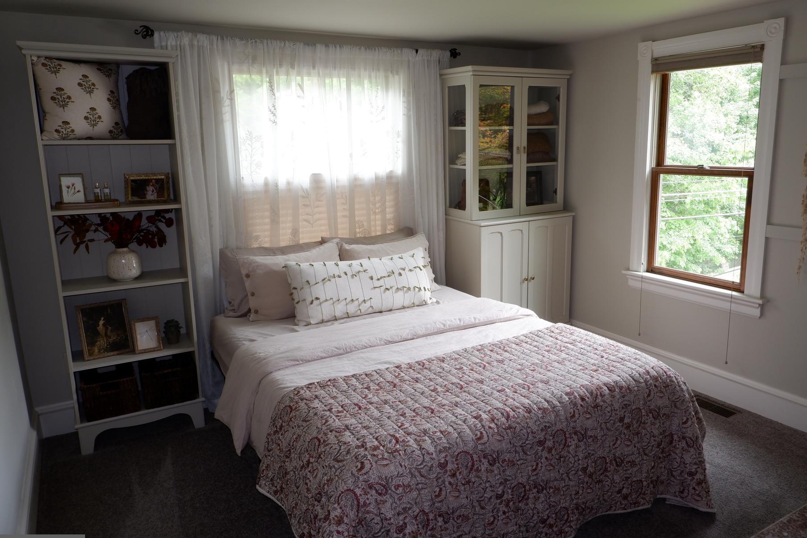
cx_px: 442
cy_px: 263
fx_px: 583
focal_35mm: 26
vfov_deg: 49.5
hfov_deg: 69.2
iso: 400
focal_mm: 15
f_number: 11
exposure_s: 1/8
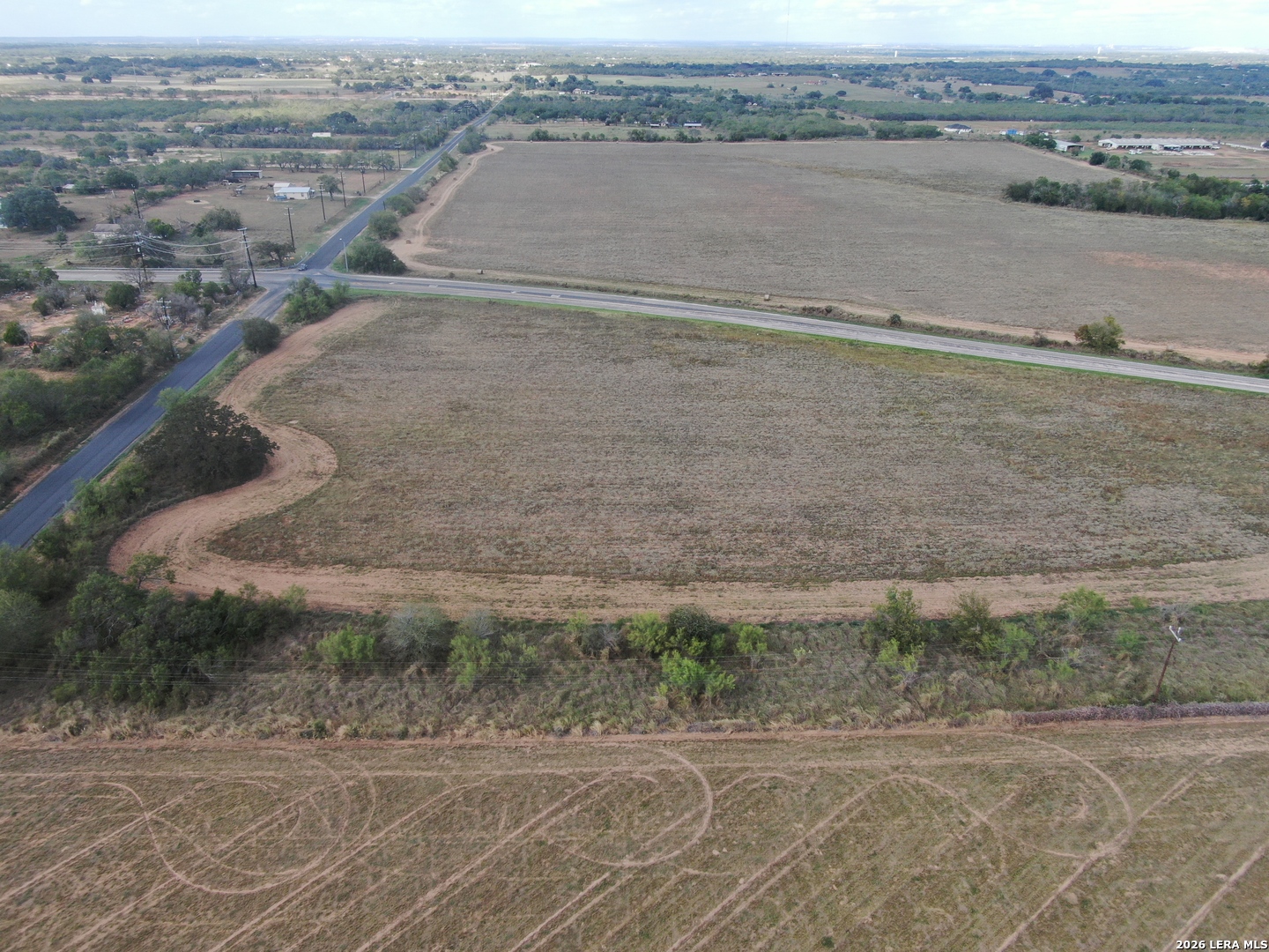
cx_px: 634
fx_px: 916
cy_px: 476
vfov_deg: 54.9
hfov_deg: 69.4
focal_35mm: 25
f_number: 2.8
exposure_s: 1/500
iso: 100
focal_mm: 4.48
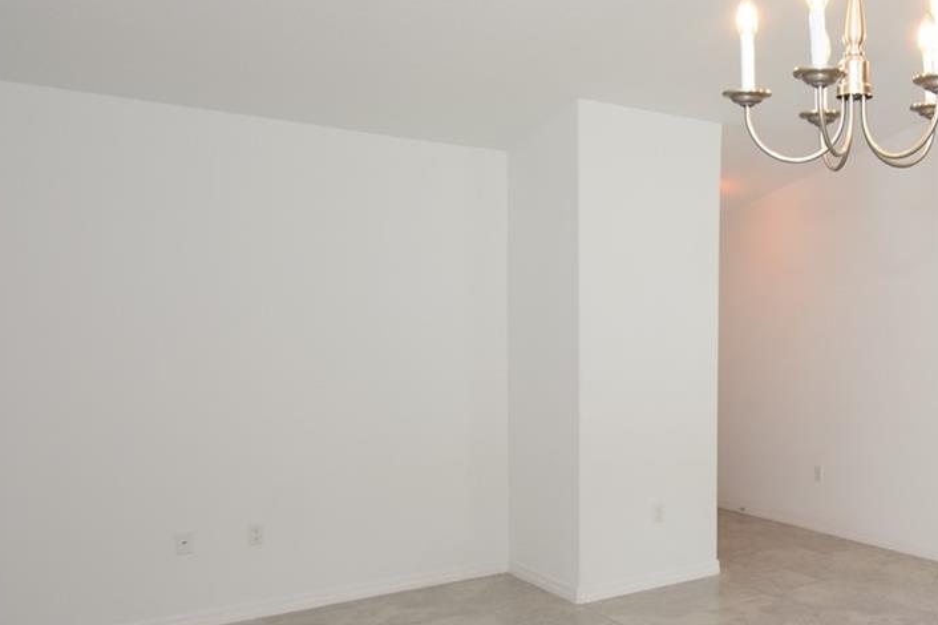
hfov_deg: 49.9
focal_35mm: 34
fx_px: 885
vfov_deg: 38.8
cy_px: 344
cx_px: 836
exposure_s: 1/60
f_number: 4
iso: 200
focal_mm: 10
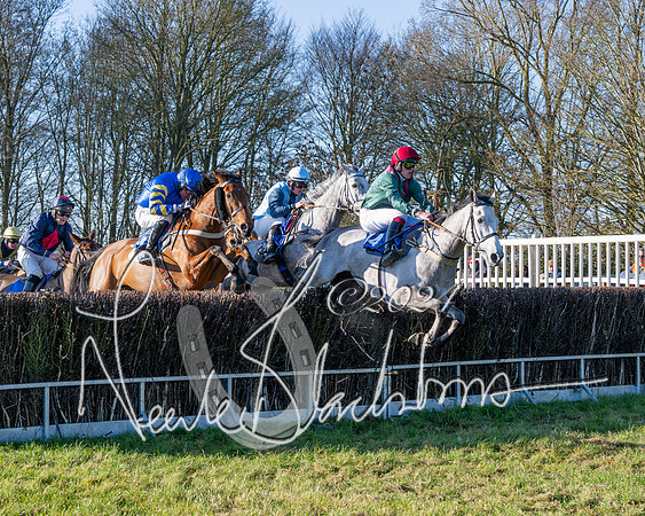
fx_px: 1536
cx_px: 294
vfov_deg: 19.1
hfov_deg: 23.7
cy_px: 253
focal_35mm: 80
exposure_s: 1/1600
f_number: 5
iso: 400
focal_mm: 45
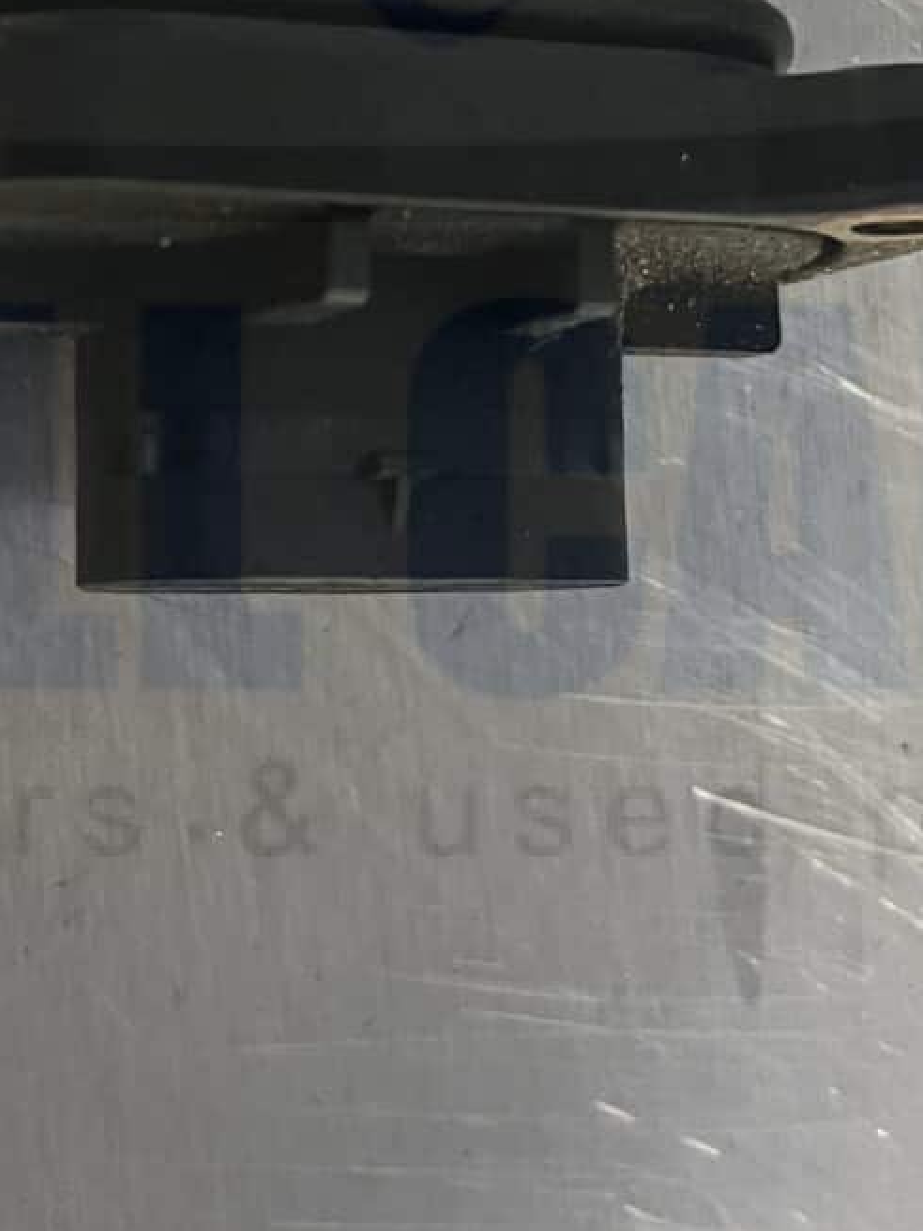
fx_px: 2914
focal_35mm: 82
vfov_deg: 23.1
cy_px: 70
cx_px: 362
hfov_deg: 18.0
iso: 500
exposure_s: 1/33
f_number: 1.6
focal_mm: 5.1
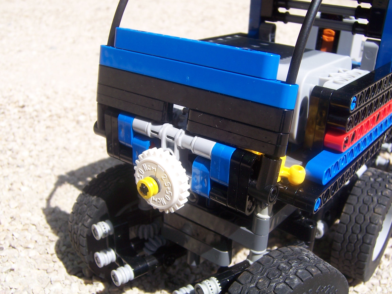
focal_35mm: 40
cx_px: 196
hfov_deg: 46.8
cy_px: 147
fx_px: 453
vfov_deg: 36.0
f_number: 4
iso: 80
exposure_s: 1/750
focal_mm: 6.7
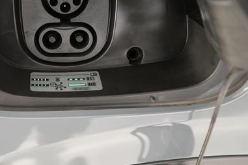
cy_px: 28
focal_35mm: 47
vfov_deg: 27.9
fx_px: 324
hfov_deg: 40.1
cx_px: 46
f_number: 2.8
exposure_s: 1/30
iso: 1600
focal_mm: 28
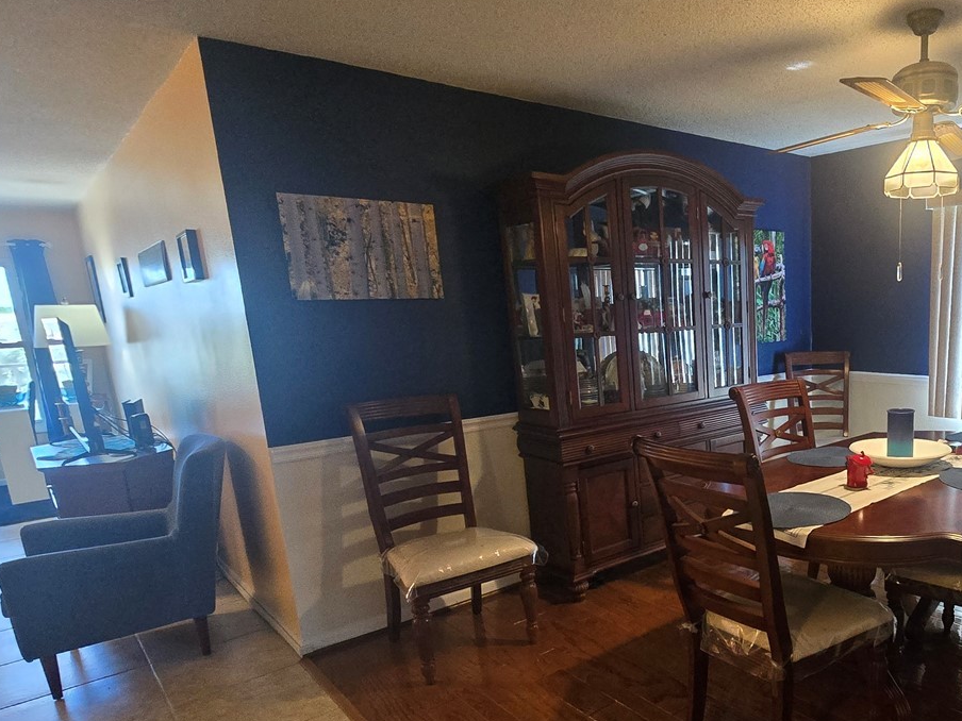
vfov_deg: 58.1
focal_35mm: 23
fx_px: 639
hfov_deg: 68.6
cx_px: 734
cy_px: 453
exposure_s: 1/60
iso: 1000
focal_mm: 2.2
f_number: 2.2
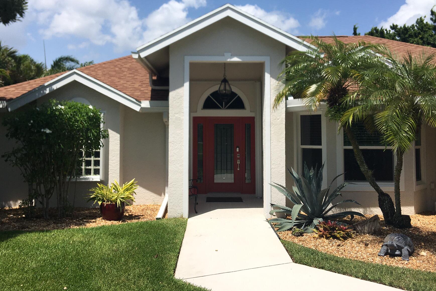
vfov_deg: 37.7
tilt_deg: +3.2
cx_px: 221
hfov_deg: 54.4
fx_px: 424
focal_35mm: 35
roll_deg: -0.9
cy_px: 118
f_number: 2.2
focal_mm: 4.15
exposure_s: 1/2653
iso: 25
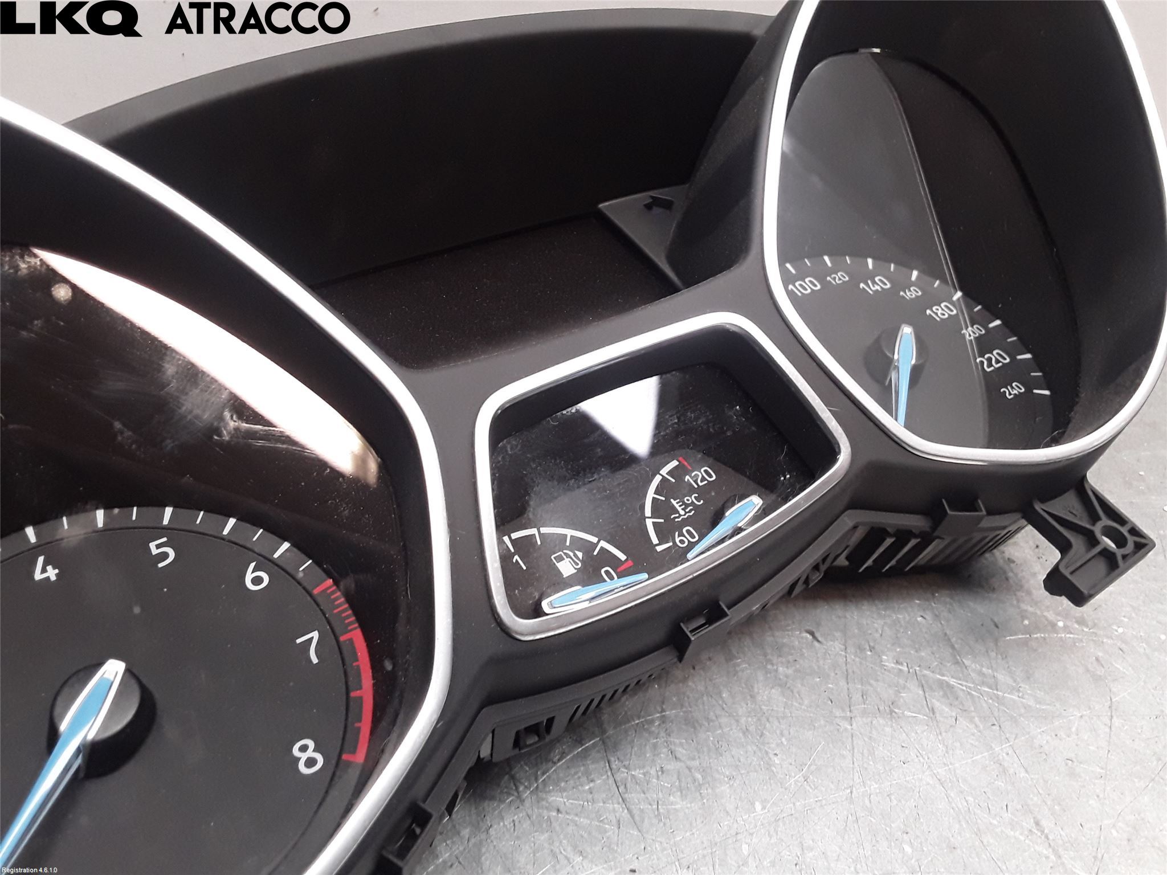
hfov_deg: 63.4
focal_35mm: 28
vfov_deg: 49.7
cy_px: 438
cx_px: 584
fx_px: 944
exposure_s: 1/100
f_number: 1.9
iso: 100
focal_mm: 2.91
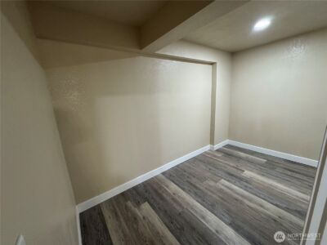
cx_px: 164
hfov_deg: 102.1
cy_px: 122
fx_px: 132
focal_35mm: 14
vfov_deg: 85.7
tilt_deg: -13.1
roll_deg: +3.0
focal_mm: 2.22
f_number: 2.2
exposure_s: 1/60
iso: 320
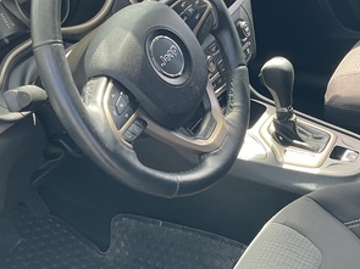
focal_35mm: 63
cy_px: 134
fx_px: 655
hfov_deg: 30.5
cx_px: 244
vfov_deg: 23.3
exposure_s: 1/122
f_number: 1.8
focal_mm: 3
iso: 32
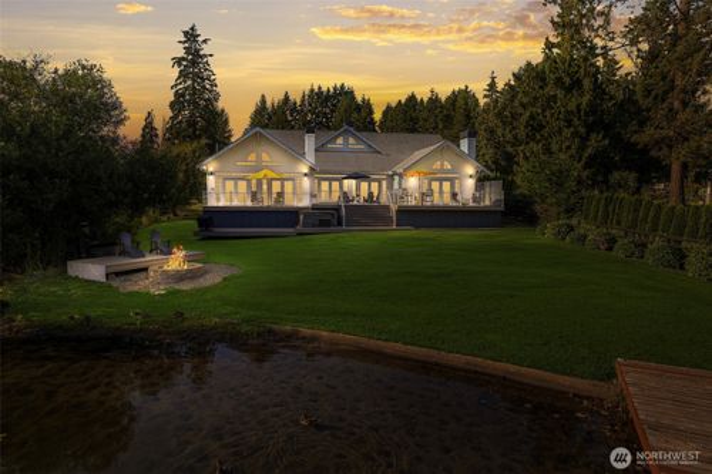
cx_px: 356
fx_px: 435
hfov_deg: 78.6
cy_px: 237
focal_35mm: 22
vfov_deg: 57.2
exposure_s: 1/1600
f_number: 2.8
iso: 100
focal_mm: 8.38
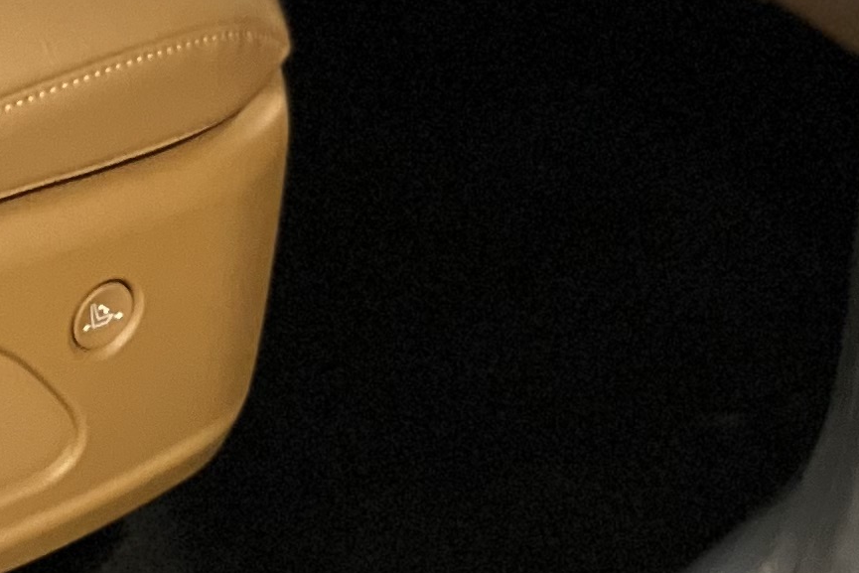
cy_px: -621
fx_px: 3007
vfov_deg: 10.0
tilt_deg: -20.8
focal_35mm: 126
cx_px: -425
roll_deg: +2.4
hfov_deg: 15.1
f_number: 1.6
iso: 500
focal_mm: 5.1
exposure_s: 1/40
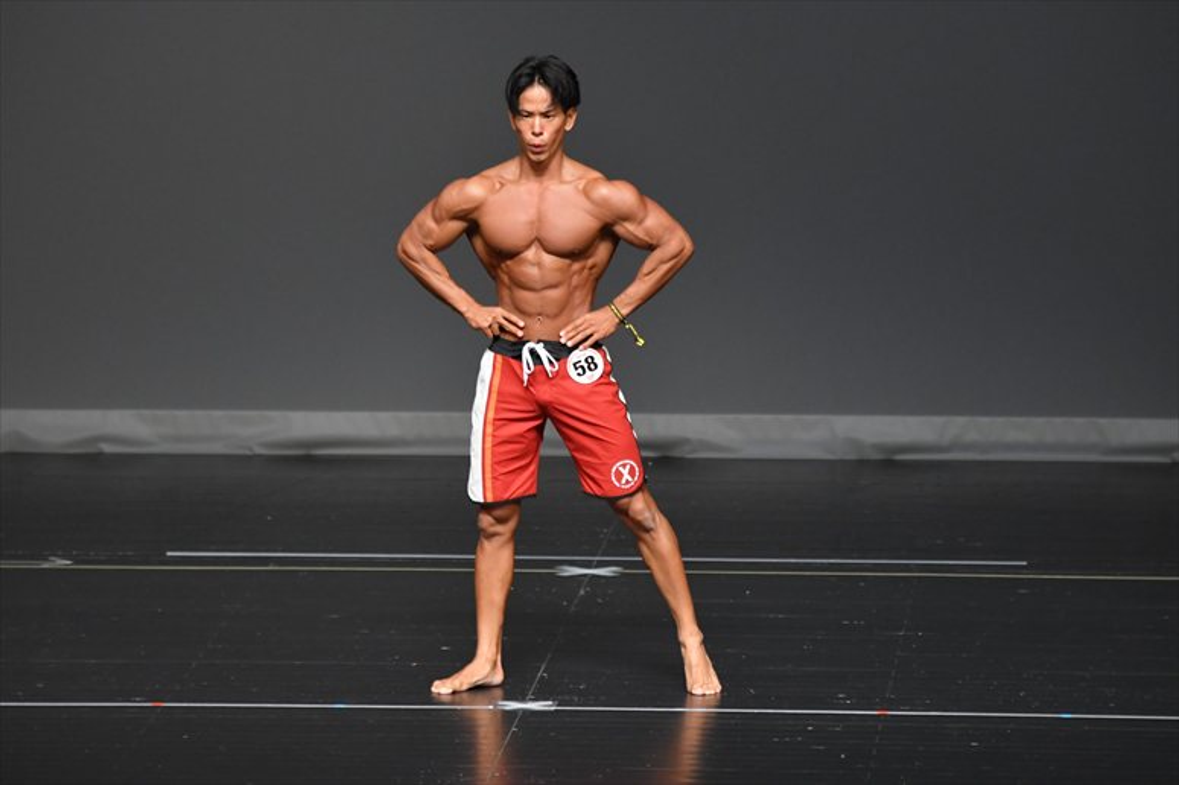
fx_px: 10311
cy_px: 392
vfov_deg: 4.4
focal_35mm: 315
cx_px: 590
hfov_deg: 6.5
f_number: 5.6
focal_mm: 210
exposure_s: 1/400
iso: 2500
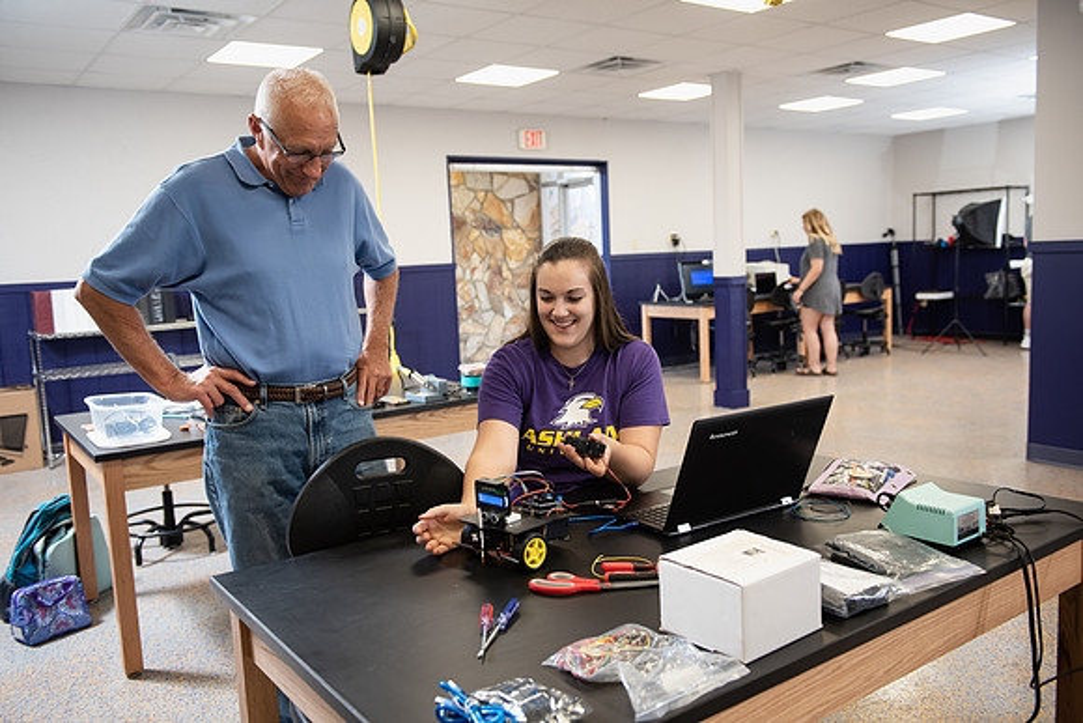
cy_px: 362
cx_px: 542
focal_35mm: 31
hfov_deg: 60.3
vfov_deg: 42.3
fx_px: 933
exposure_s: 1/200
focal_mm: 31
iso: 800
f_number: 3.5
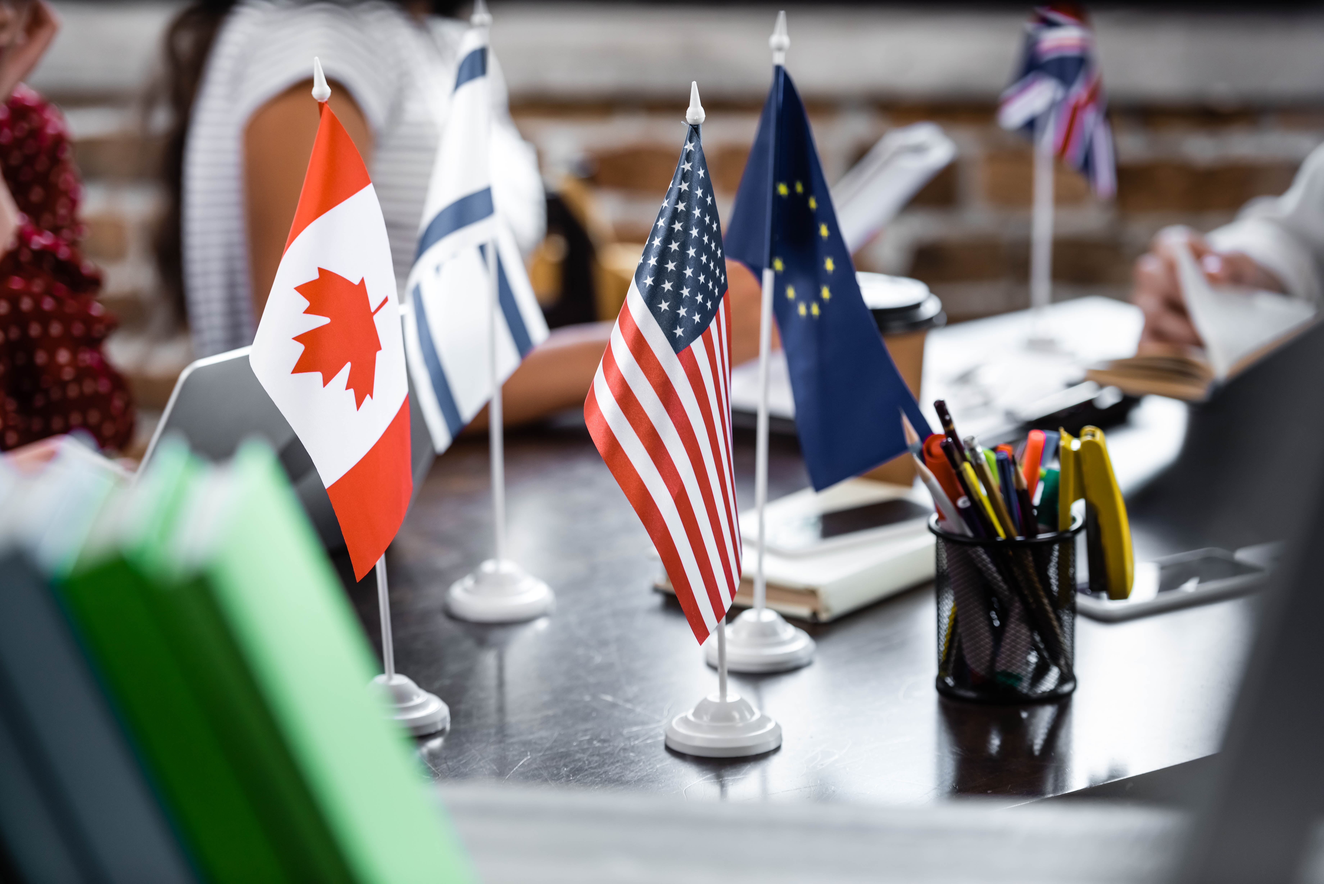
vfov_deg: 11.4
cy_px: 442
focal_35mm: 120
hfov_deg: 17.1
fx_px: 4414
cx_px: 662
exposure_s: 1/200
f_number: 2.8
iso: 200
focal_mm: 120
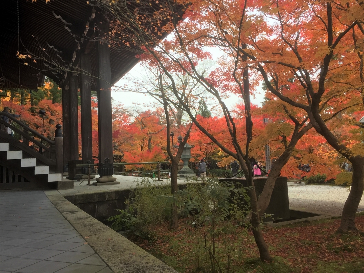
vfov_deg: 48.2
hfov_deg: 61.7
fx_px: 305
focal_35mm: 29
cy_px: 136
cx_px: 182
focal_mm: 4.15
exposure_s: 1/573
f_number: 2.2
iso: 32
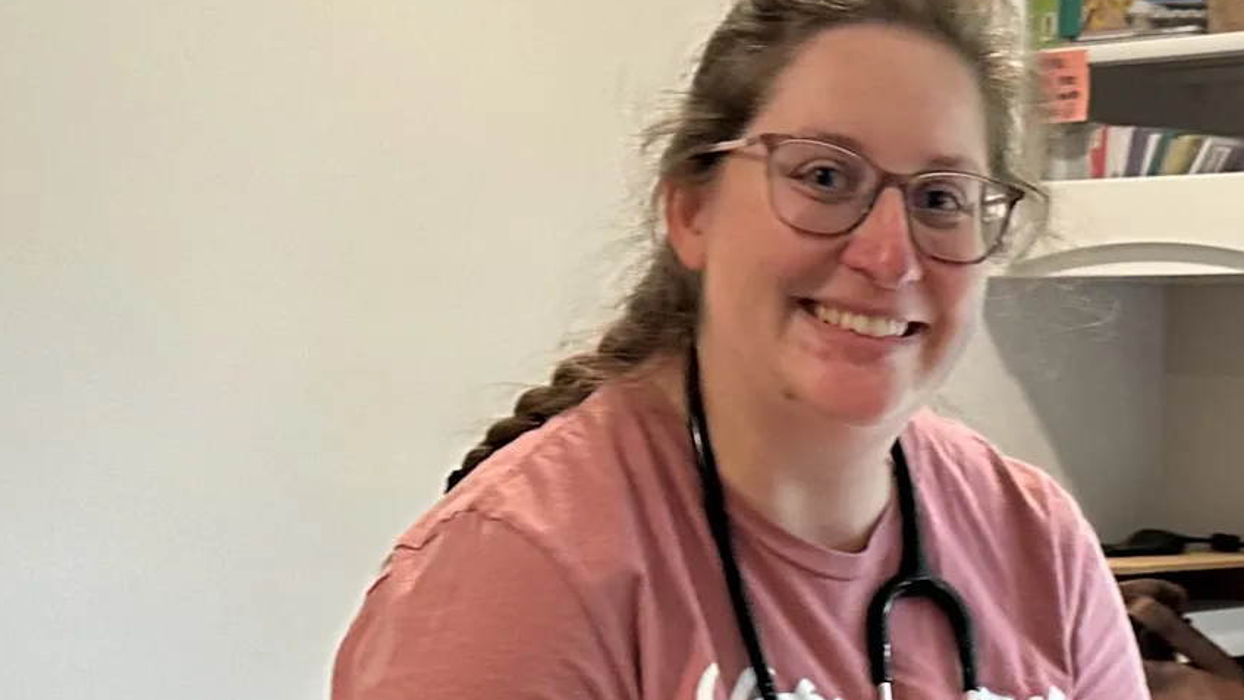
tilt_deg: -12.8
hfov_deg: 53.2
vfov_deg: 31.1
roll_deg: -2.0
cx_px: 802
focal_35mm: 37
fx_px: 1220
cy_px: 572
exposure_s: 1/60
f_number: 1.78
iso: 160
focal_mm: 6.86
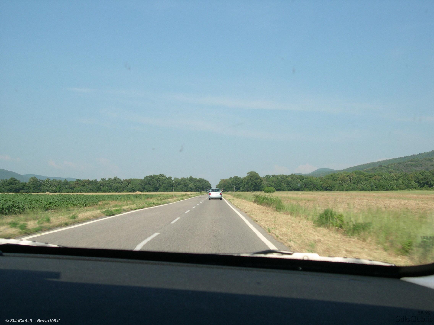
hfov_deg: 49.0
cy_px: 162
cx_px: 217
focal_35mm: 38
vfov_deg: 37.7
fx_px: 476
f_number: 7.6
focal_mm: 8
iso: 100
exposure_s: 1/132
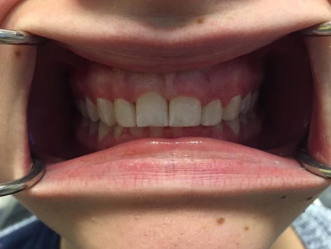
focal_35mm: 29
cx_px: 166
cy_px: 124
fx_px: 277
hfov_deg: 61.7
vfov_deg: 48.2
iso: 80
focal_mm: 4.15
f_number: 2.2
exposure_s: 1/30
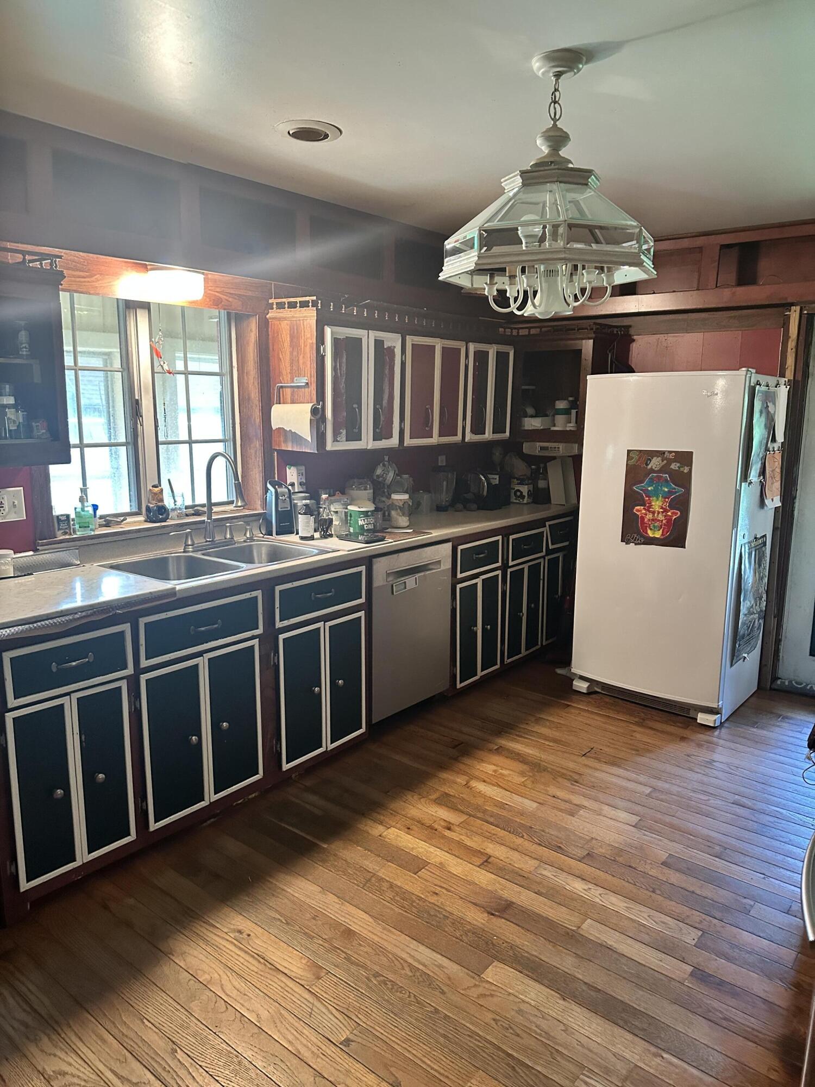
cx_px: 408
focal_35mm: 24
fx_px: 753
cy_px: 544
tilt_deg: -10.7
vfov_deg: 71.6
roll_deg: -1.4
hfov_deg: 56.8
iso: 640
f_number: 1.78
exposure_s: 1/60
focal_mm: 6.86
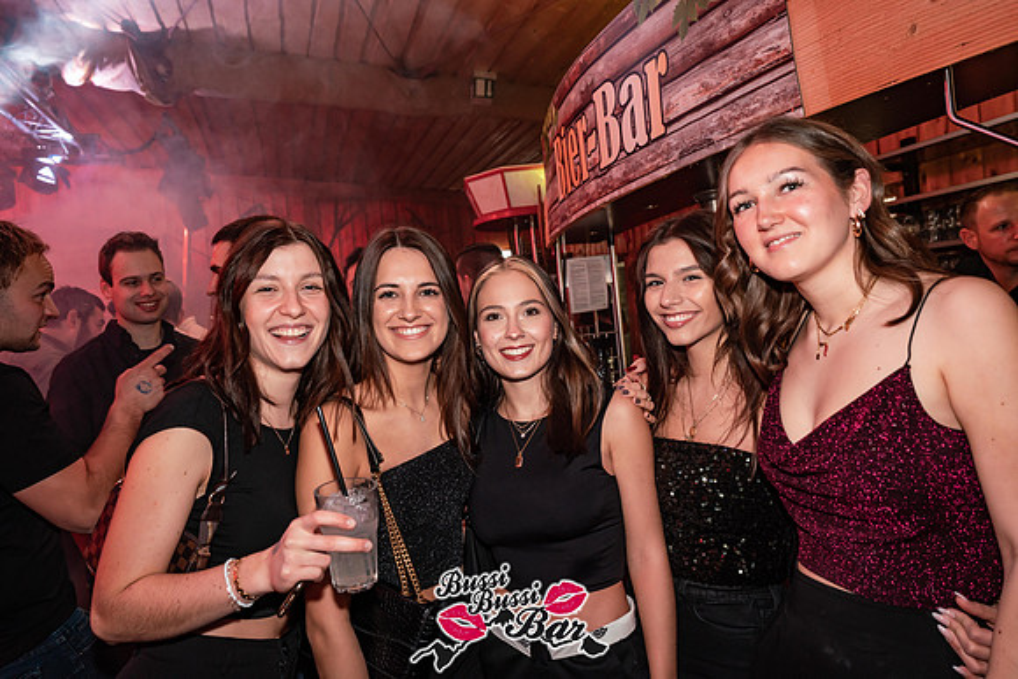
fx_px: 735
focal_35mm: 26
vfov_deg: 49.6
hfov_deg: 69.4
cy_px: 340
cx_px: 509
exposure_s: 1/60
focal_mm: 26
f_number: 4.5
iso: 1600
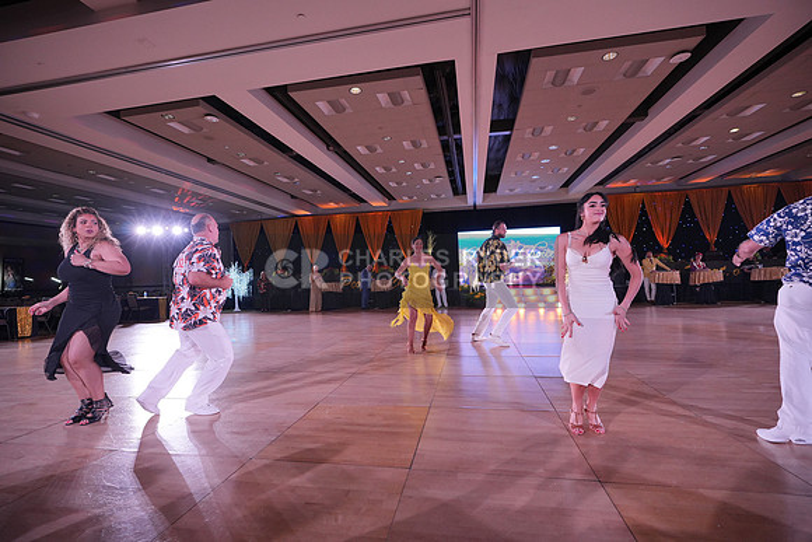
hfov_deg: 96.7
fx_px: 361
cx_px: 406
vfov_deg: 73.8
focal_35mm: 16
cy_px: 271
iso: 2000
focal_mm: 16
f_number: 4
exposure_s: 1/400
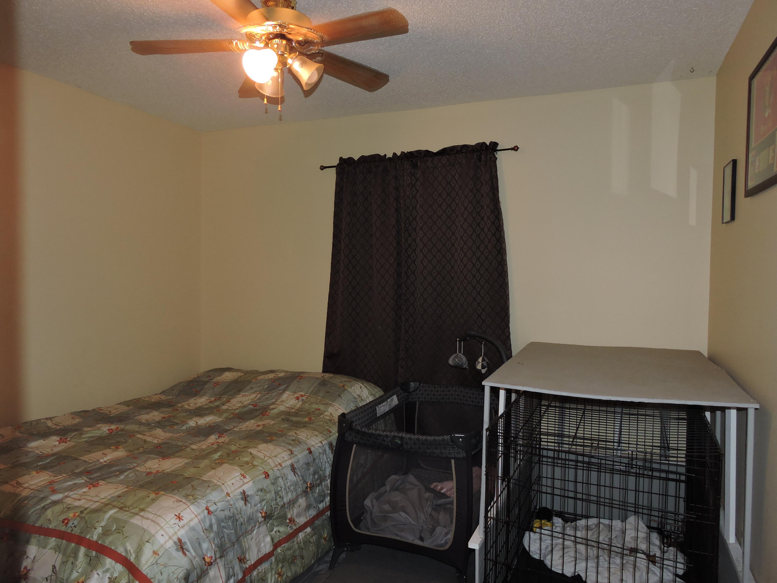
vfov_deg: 56.8
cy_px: 292
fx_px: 539
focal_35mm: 24
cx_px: 388
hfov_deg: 71.6
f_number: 3.3
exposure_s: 1/30
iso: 200
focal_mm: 4.3
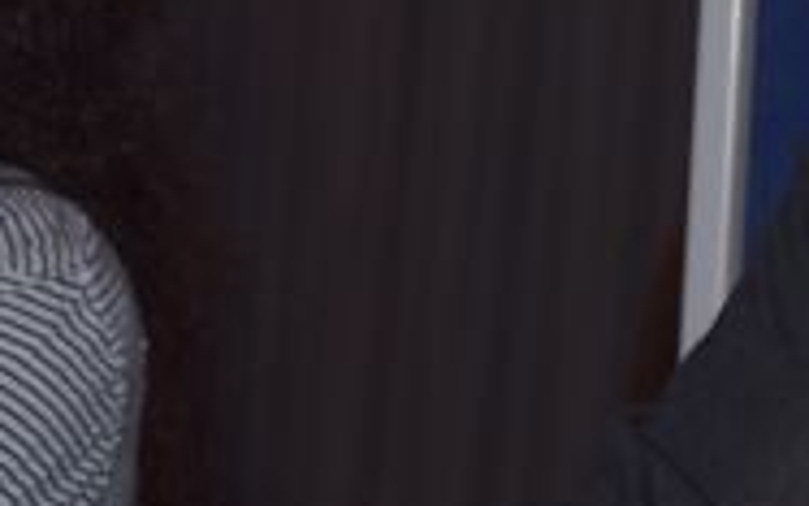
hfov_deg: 9.8
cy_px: -422
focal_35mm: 202
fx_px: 4459
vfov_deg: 6.4
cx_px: 1436
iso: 1100
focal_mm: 31
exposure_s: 1/60
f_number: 3.3
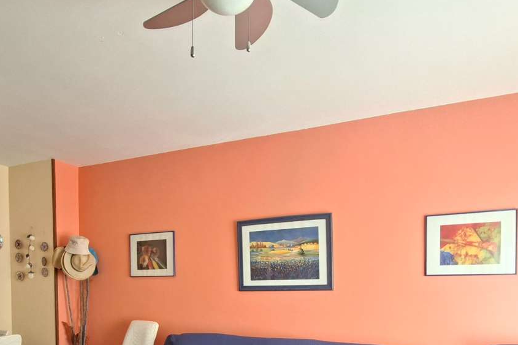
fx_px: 345
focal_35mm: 24
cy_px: 293
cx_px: 240
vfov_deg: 48.9
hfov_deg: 73.7
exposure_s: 1/40
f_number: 2.2
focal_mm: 1.74
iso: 125
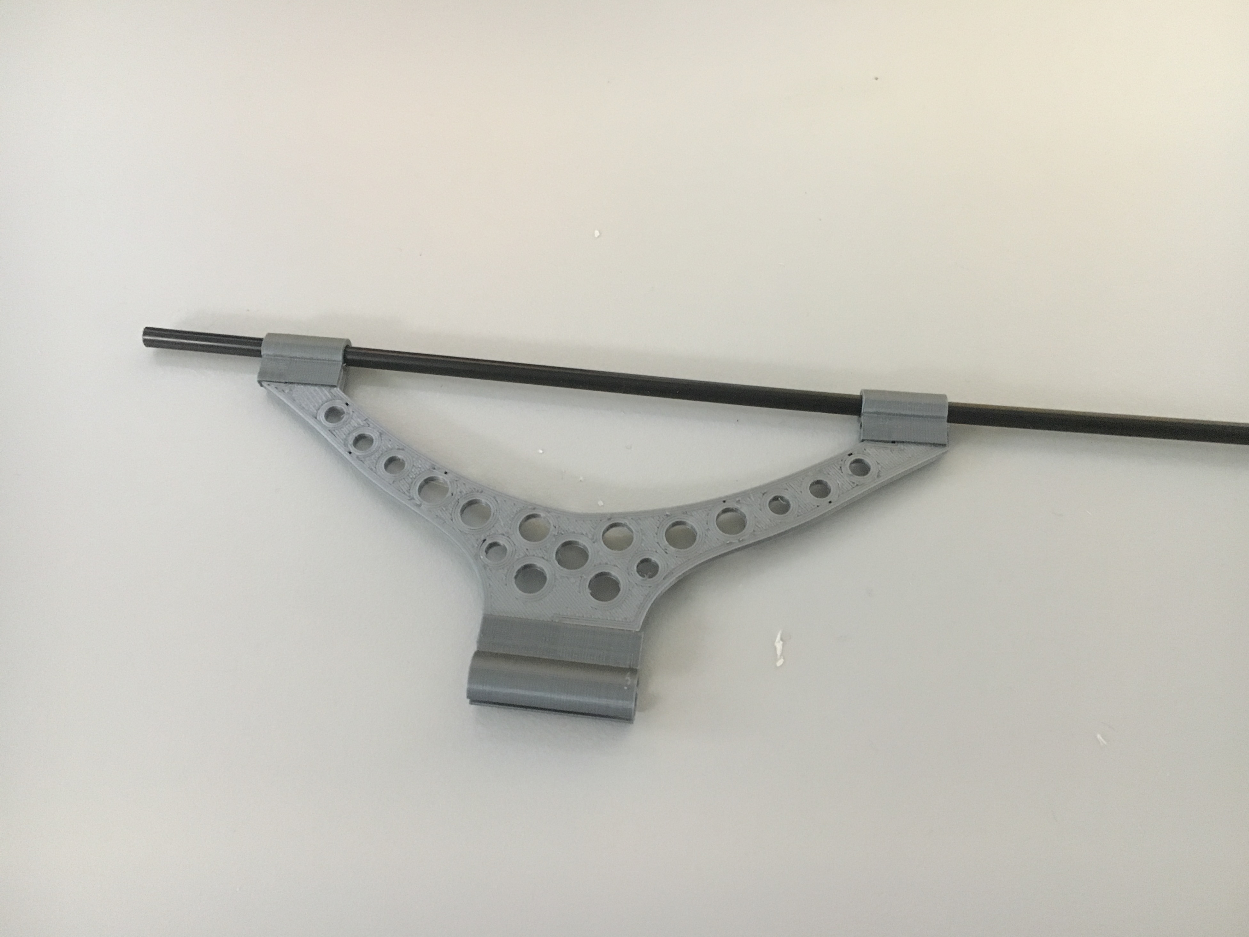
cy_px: 474
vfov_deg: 46.8
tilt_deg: -60.5
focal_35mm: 30
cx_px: 646
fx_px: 1082
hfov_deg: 60.0
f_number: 2.2
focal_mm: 4.15
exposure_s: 1/15
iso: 500
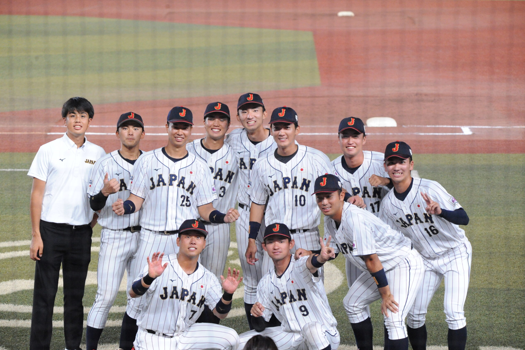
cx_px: 262
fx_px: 2202
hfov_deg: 13.6
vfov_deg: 9.1
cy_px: 176
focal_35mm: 151
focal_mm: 150
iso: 6400
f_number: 7.1
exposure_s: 1/640
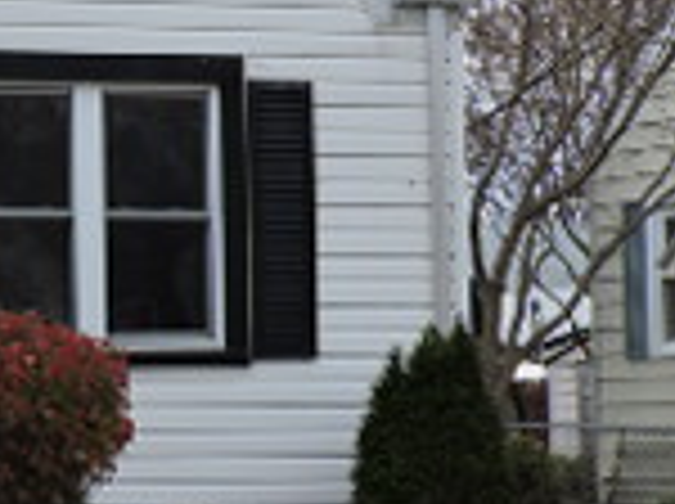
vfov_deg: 8.0
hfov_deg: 10.2
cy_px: 94
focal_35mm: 184
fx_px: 3582
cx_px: -490
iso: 100
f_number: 3.4
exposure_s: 1/250
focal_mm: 7.7
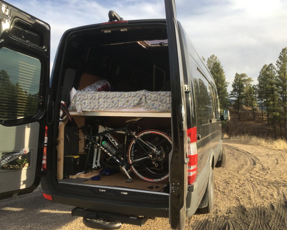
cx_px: 144
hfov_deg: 57.2
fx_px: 263
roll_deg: +1.5
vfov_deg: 47.1
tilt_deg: -0.8
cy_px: 116
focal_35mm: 31
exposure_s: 1/366
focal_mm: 4.15
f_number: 2.2
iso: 25
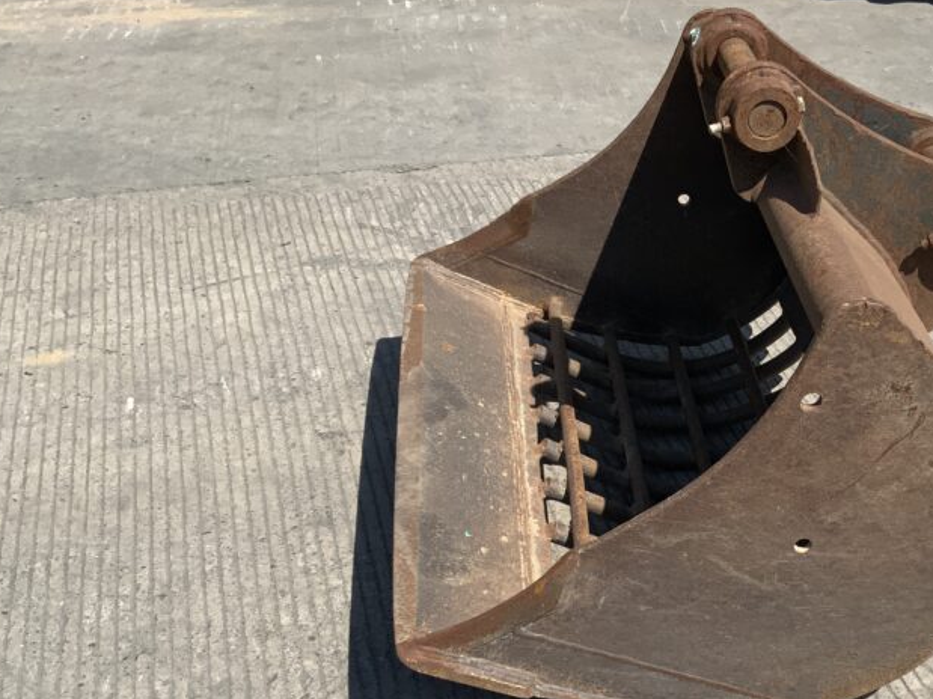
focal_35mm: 48
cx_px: 725
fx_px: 1293
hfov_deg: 38.4
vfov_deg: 30.0
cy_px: 464
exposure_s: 1/2058
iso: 16
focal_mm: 3
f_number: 1.8
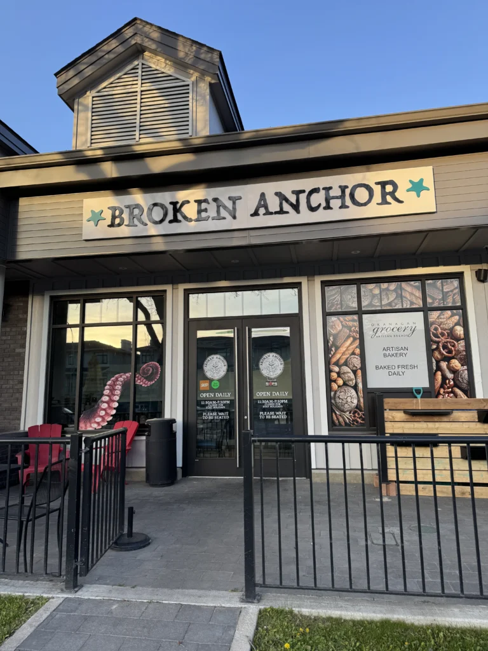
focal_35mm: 24
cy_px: 326
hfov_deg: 56.8
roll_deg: +1.5
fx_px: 451
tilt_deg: +9.9
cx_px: 244
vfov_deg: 71.6
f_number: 1.78
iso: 80
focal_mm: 6.76
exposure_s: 1/397
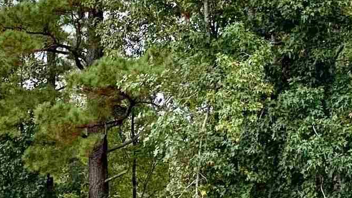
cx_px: -12
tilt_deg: -0.8
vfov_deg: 4.7
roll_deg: -0.8
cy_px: 283
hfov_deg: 8.3
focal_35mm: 259
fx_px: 2417
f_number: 2
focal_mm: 6
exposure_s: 1/1229
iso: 20
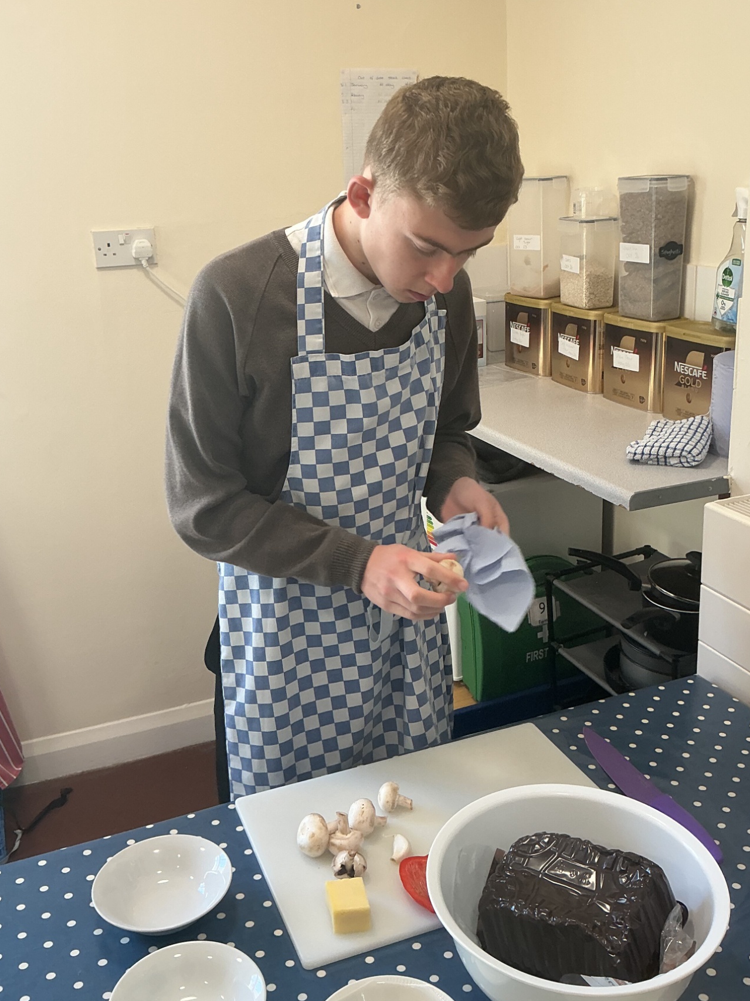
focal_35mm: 34
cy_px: 439
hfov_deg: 41.8
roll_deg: +2.1
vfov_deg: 53.8
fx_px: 982
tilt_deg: -15.9
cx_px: 357
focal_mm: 3
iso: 40
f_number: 1.8
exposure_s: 1/50
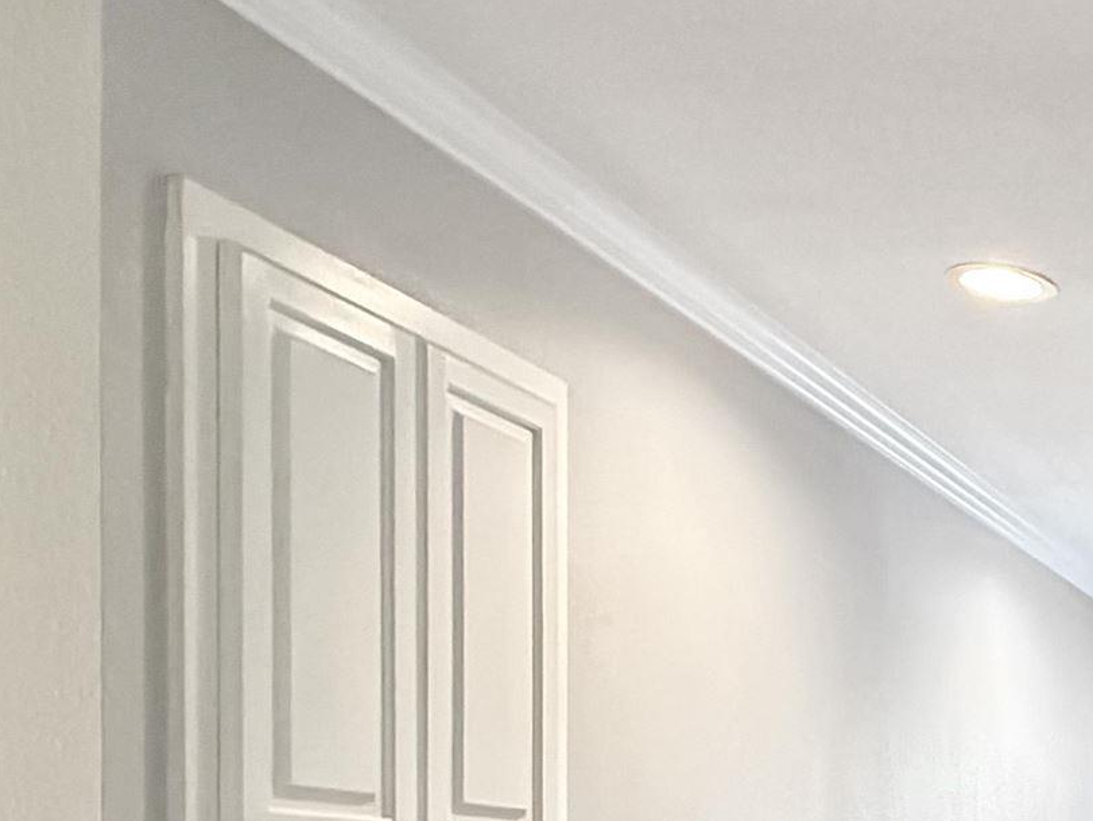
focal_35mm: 53
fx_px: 1674
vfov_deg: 23.9
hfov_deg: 26.1
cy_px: 1099
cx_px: 1655
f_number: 2.2
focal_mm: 2.22
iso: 320
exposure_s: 1/60
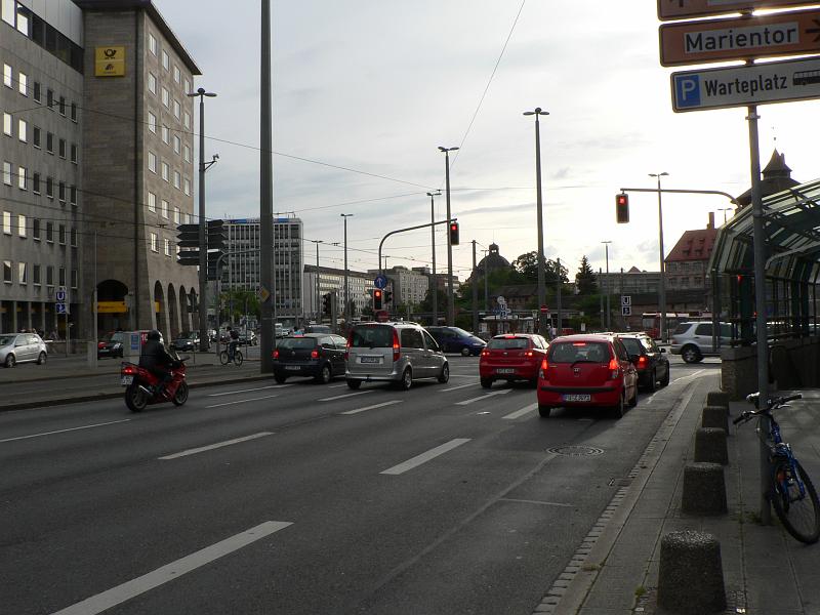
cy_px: 308
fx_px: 853
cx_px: 410
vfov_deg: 39.7
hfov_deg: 51.4
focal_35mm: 36
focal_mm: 6
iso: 80
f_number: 8
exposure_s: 1/100
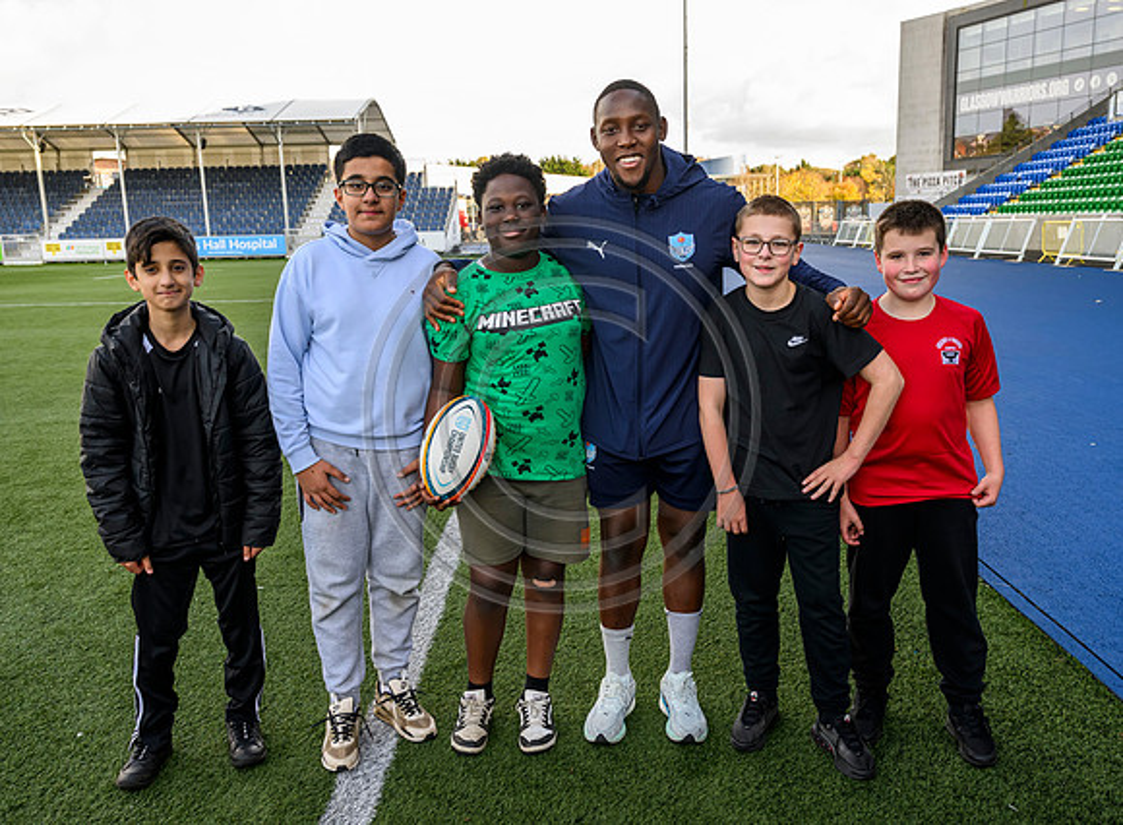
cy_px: 412
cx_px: 619
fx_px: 1049
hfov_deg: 56.2
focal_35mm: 33
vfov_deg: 42.9
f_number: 5
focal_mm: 30.5
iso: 1000
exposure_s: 1/640
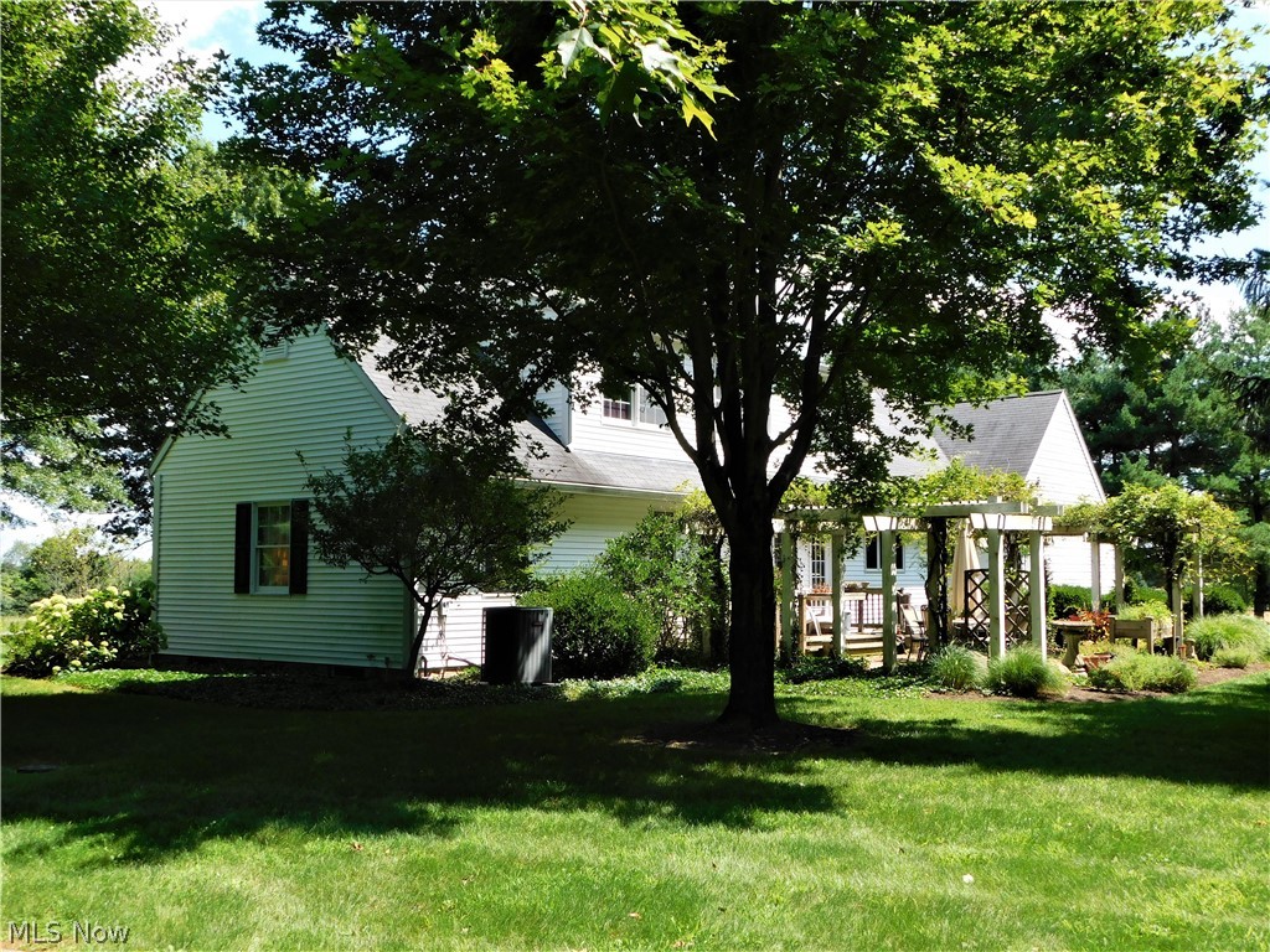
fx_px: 1321
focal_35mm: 36
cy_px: 476
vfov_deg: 39.7
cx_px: 635
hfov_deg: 51.4
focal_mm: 6.3
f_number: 3.5
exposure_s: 1/500
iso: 125
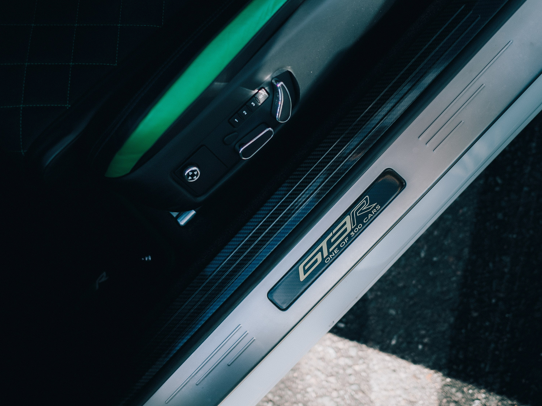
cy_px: 244
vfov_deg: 40.5
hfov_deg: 52.3
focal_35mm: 35
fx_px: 548
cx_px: 323
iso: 64
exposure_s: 1/1250
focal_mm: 24
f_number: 1.4
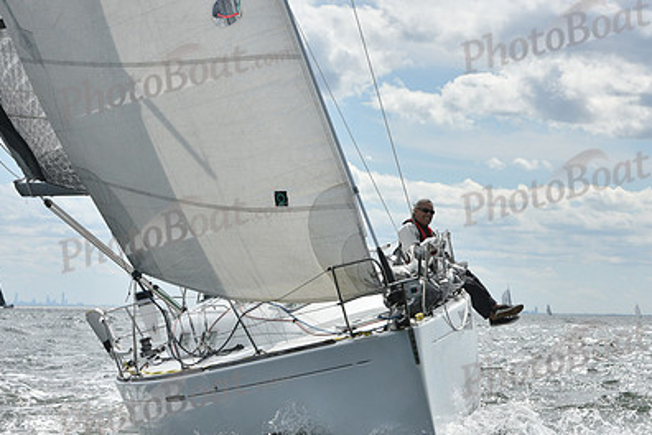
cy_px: 292
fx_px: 2916
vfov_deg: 8.5
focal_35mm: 161
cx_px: 377
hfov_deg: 12.8
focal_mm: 110
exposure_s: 1/1000
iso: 320
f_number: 10
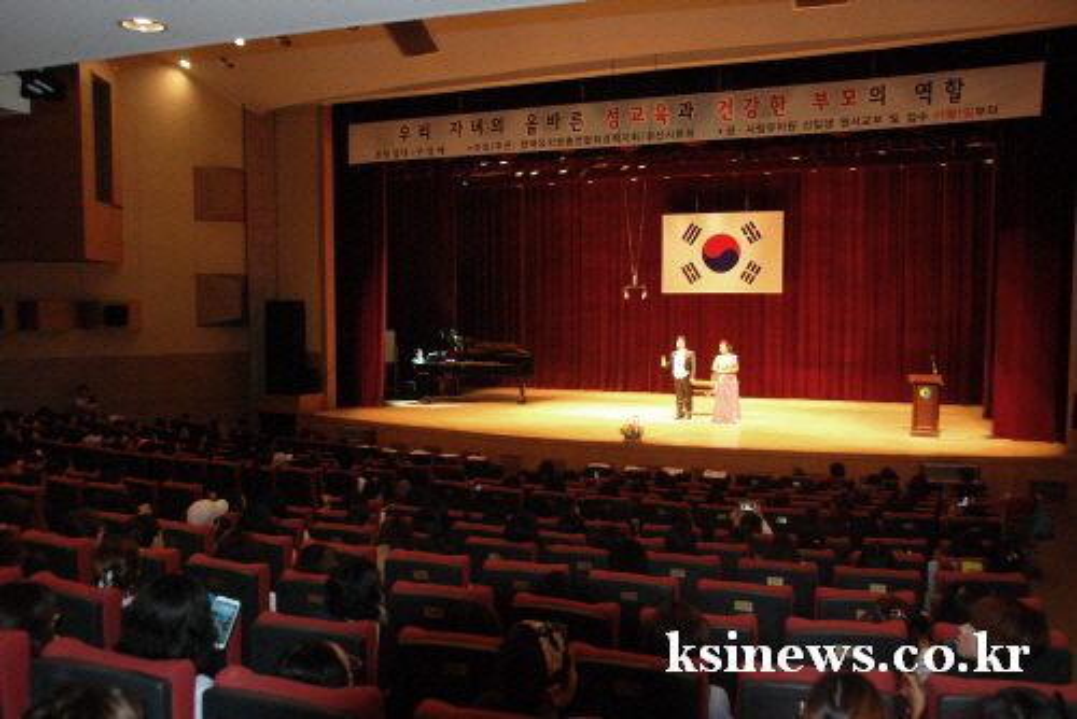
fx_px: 898
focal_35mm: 30
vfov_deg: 43.7
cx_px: 538
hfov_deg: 61.9
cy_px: 360
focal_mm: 20
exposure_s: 1/60
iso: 800
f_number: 5
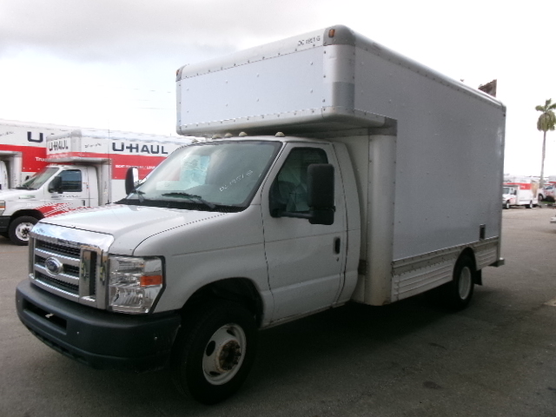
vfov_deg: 49.7
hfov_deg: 63.4
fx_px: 450
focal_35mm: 28
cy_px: 208
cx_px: 278
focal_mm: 5.1
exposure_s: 1/200
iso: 100
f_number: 3.9
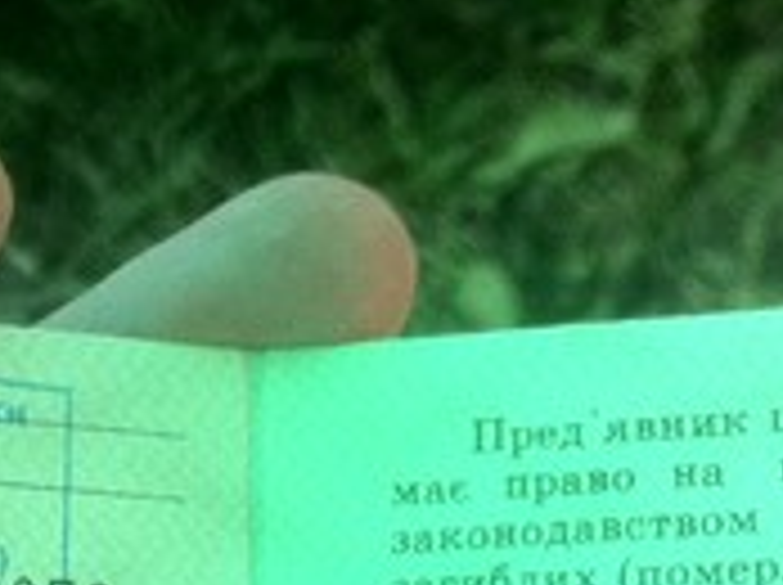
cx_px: 180
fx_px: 3185
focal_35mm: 141
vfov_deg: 10.3
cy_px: 738
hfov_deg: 14.0
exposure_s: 1/269
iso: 80
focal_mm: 3.85
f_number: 2.8
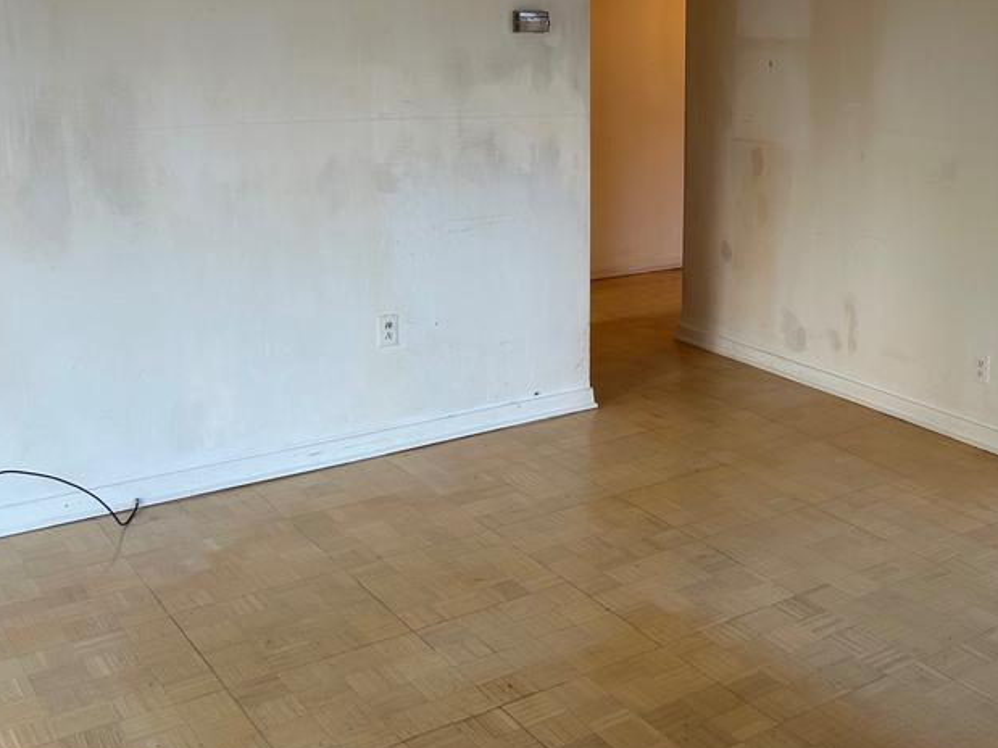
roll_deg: -1.6
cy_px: 202
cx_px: 784
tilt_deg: -9.1
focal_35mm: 43
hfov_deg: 42.1
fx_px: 1239
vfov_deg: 33.0
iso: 64
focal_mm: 5.7
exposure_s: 1/120
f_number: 1.5
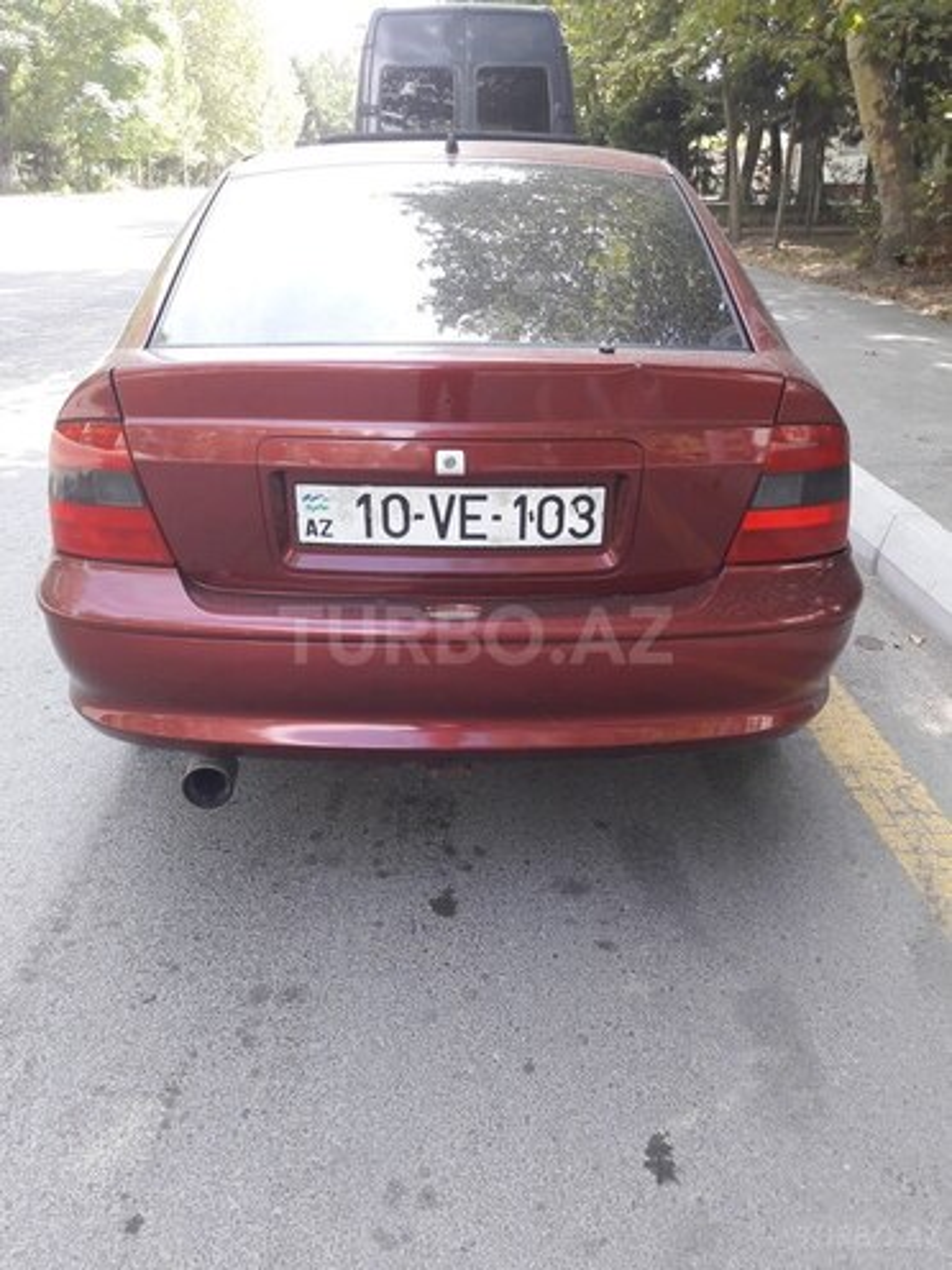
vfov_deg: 63.4
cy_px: 635
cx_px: 476
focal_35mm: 28
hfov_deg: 49.7
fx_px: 1027
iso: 40
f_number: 1.9
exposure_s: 1/118
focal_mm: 3.7
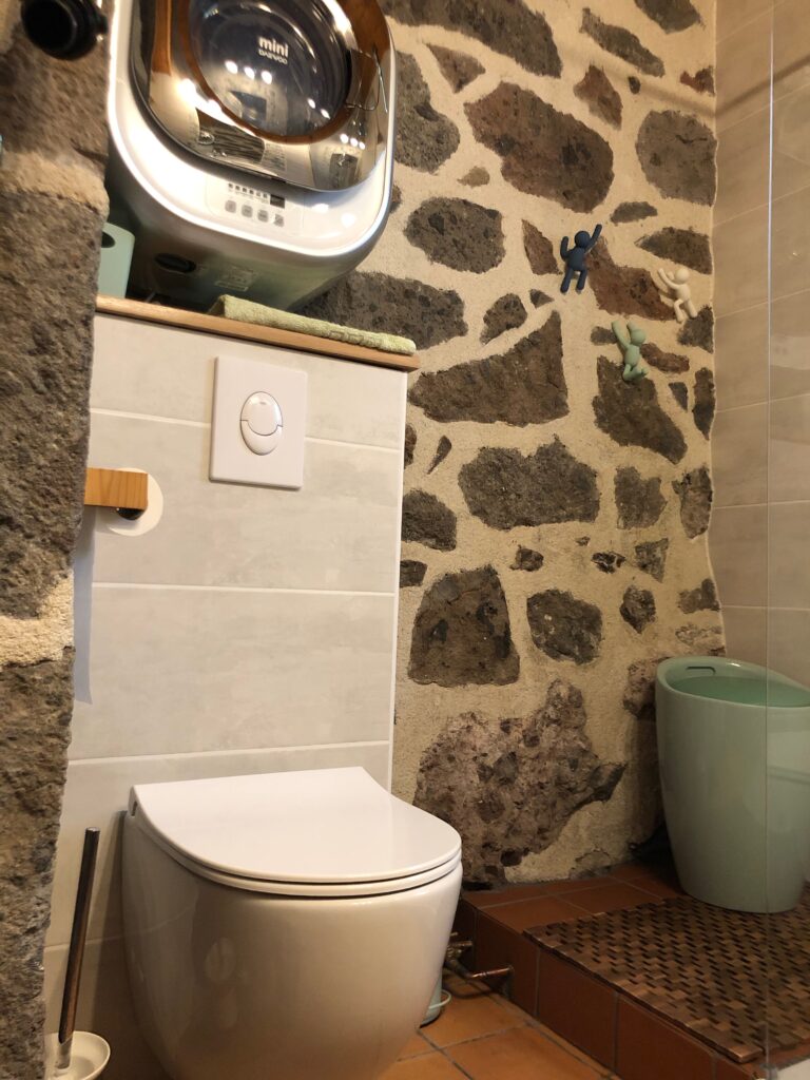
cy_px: 540
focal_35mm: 28
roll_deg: -1.9
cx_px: 405
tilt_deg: +4.9
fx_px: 874
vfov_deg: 63.4
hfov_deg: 49.7
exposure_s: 1/17
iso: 80
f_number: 1.8
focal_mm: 3.99
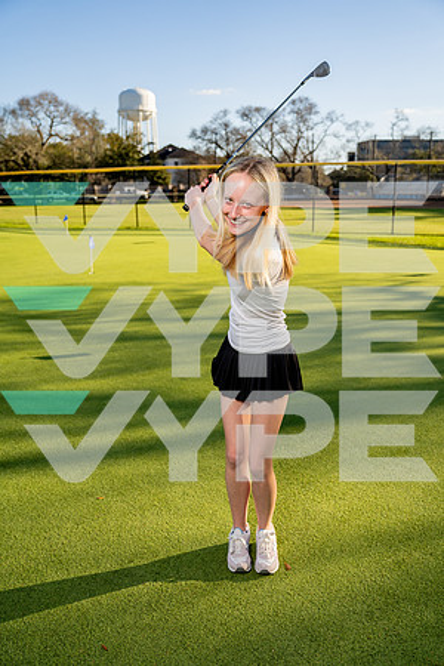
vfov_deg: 60.3
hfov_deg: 42.3
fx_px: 573
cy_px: 333
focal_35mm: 31
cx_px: 222
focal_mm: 31
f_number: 4
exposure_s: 1/800
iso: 100
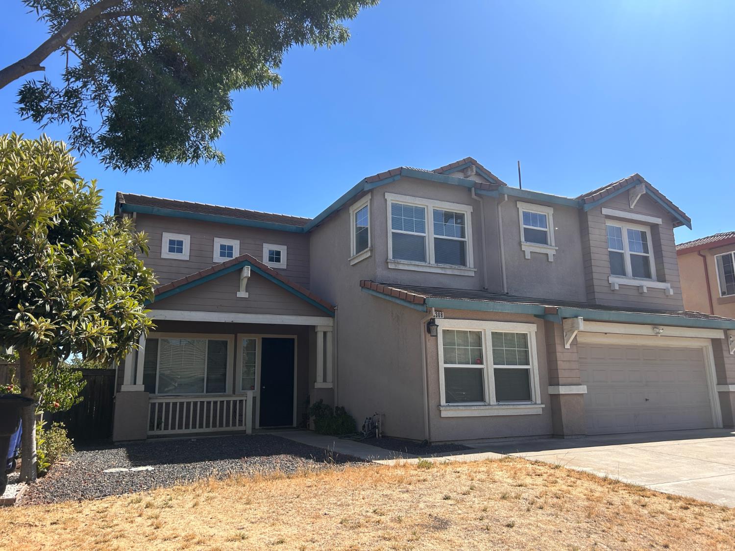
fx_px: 552
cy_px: 276
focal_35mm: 26
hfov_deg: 67.3
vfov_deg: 53.1
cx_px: 368
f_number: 1.5
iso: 50
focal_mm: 5.7
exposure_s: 1/3356
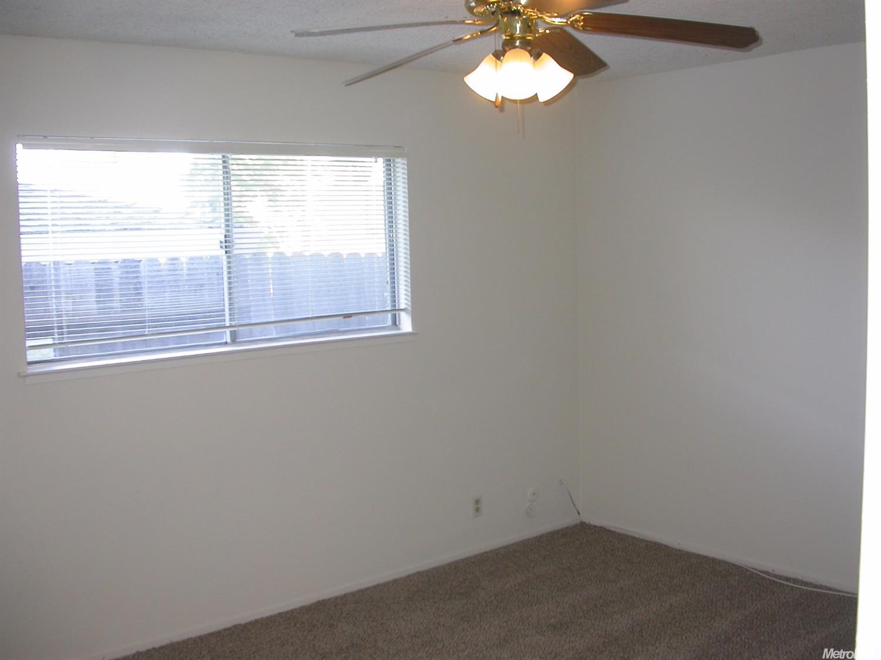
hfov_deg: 49.0
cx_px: 440
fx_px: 967
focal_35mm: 38
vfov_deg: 37.7
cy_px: 330
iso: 100
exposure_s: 1/30
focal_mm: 7.85
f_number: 2.6
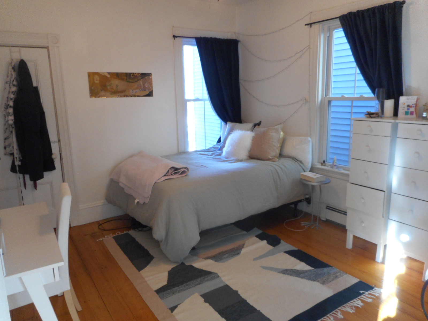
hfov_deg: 69.4
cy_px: 160
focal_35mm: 25
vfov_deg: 54.9
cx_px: 214
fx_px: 309
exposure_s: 1/30
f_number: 3.7
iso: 250
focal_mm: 4.5
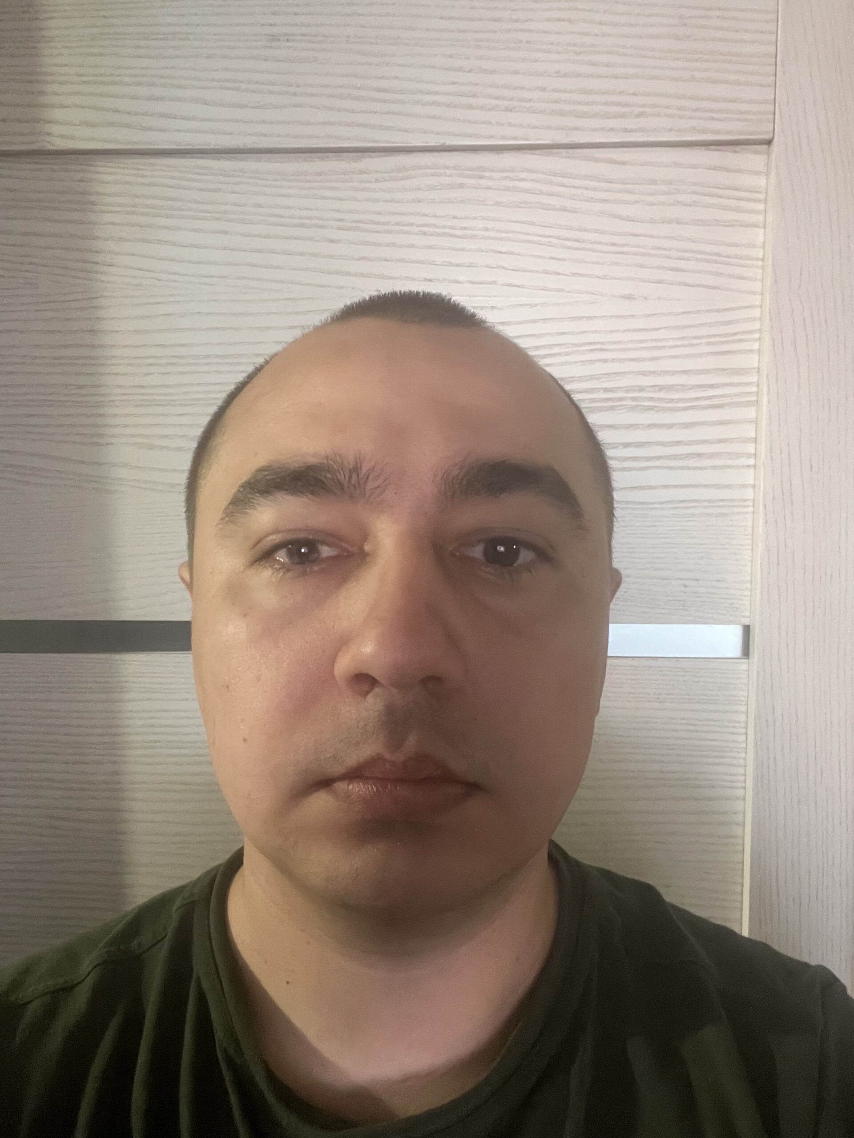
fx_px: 987
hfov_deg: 46.8
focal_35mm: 30
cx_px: 427
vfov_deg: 60.0
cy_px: 569
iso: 640
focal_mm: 2.71
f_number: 2.2
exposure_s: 1/17
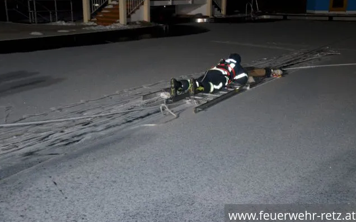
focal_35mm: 53
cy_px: 108
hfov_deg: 38.2
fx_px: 514
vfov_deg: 24.4
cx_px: 177
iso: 3200
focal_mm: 34
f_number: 4.2
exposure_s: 1/60
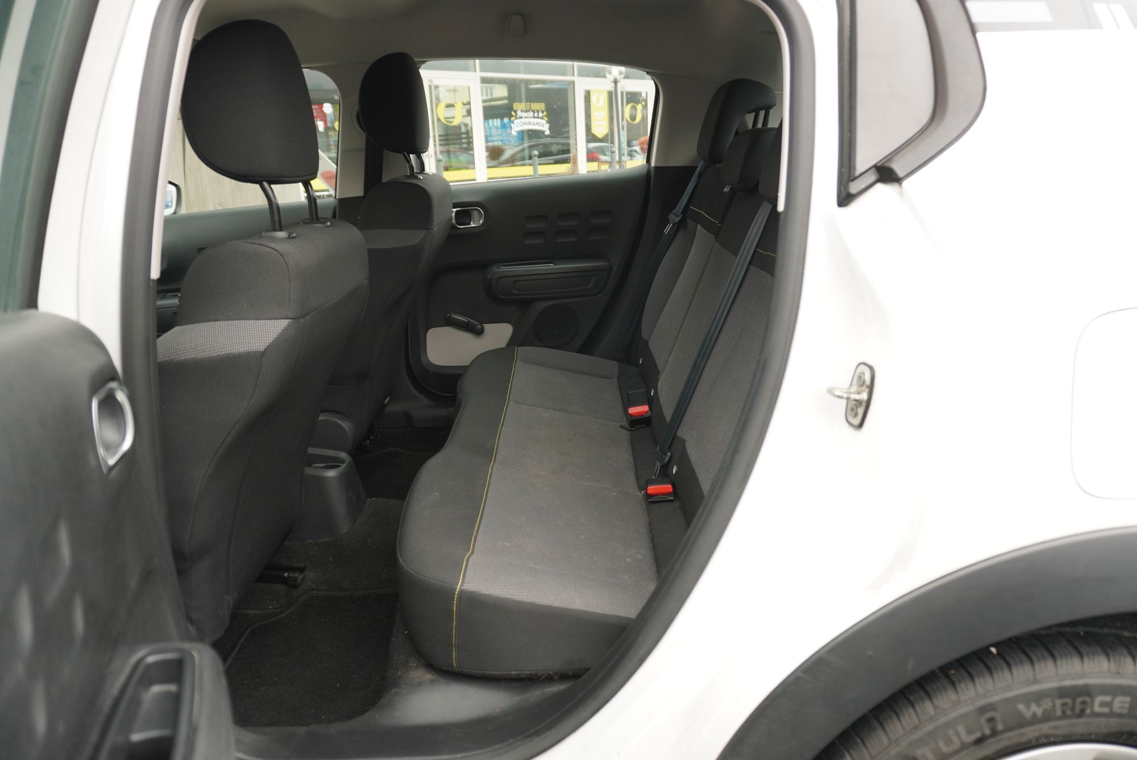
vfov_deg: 53.2
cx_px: 568
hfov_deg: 73.7
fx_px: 758
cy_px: 380
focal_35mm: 24
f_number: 3.5
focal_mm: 16
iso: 250
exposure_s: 1/30
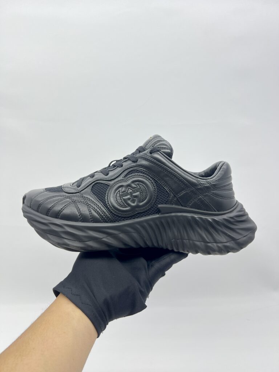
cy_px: 186
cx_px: 140
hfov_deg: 53.1
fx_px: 279
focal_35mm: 26
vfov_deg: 67.3
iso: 32
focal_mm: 5.7
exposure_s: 1/107
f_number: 1.5
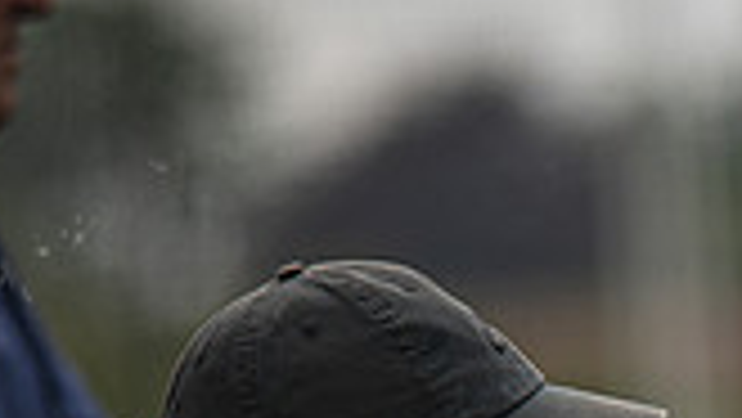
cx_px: 947
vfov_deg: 1.4
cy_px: 917
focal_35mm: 865
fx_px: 17027
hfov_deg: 2.5
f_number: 1.8
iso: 100
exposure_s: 1/3200
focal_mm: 135
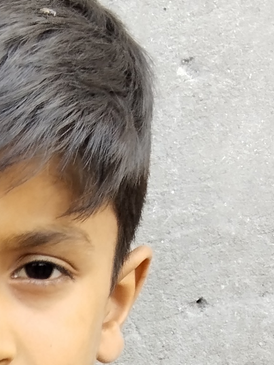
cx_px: -26
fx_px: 1160
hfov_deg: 13.2
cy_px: 632
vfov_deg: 15.6
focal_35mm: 110
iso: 50
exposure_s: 1/119
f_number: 2
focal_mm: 2.78
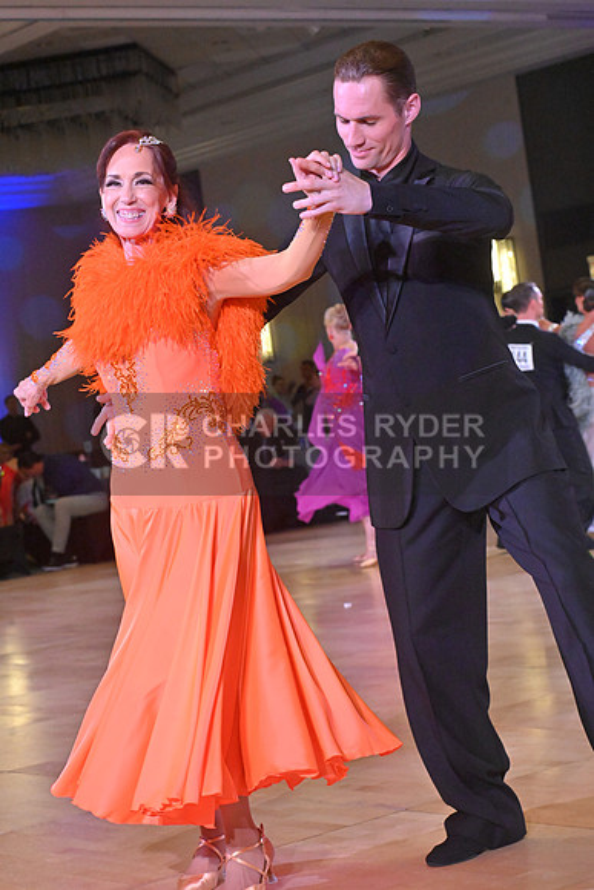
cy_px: 445
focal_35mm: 86
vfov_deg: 23.6
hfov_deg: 15.9
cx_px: 297
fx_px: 2127
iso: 6400
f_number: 8
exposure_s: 1/400
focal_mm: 86
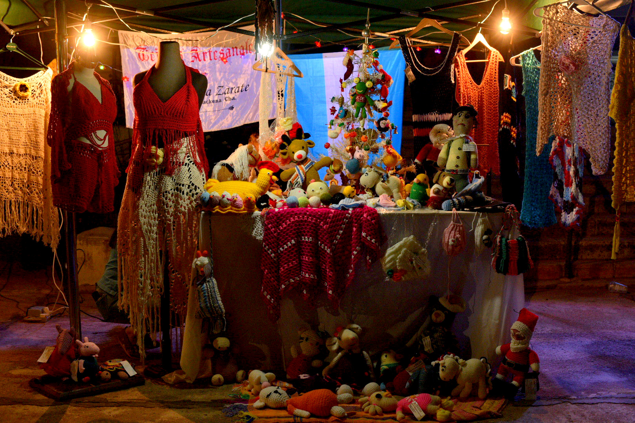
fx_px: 882
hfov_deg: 39.6
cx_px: 318
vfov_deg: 27.0
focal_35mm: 50
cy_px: 212
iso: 1250
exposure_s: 1/160
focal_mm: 50
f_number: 4.5
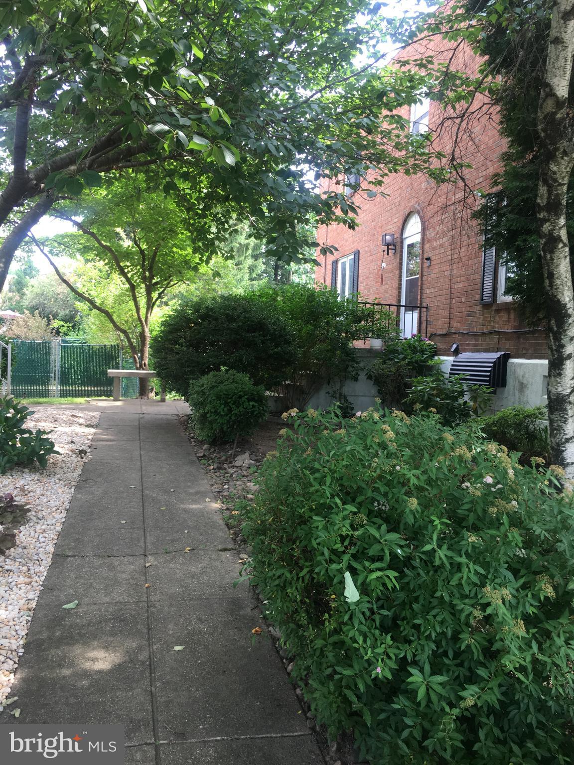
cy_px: 382
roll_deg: -2.9
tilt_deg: -0.5
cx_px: 287
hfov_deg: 48.2
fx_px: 641
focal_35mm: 29
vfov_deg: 61.7
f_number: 2.2
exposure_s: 1/120
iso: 40
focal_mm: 4.15
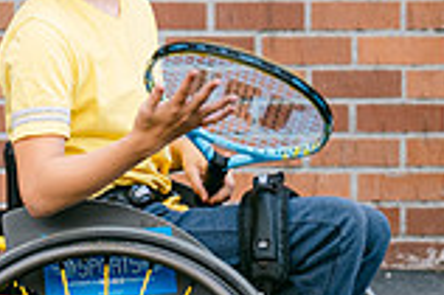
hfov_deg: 5.2
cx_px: 48
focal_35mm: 393
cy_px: 178
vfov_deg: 3.5
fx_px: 4842
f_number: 2.8
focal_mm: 71.5
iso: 160
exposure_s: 1/210
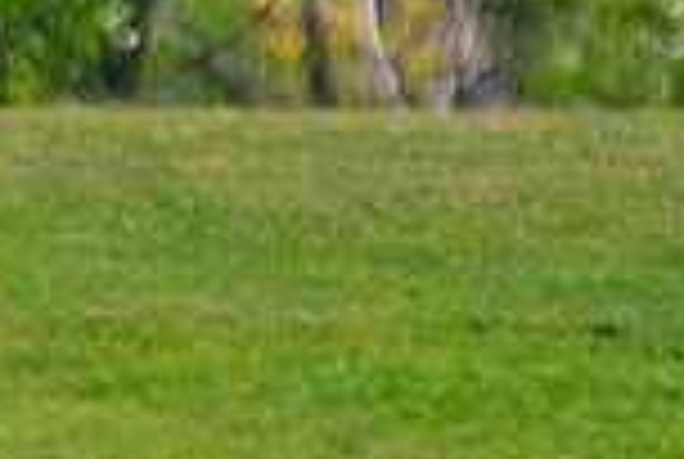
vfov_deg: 0.9
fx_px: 30859
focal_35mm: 1621
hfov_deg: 1.3
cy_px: 903
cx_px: -141
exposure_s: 1/10000
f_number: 2.8
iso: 640
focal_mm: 200
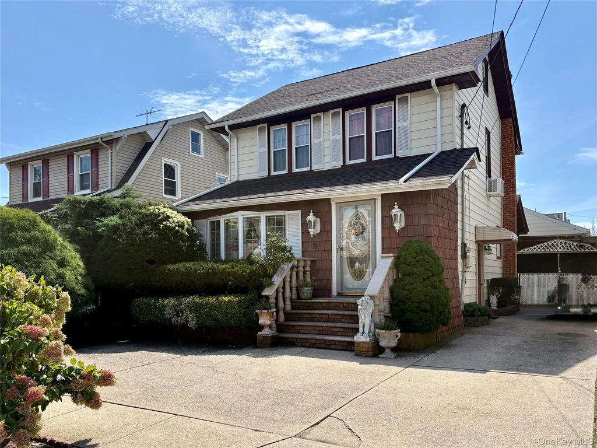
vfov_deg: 53.1
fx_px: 448
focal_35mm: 26
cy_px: 224
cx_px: 298
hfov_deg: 67.3
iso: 50
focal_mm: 5.96
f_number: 1.6
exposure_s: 1/4065
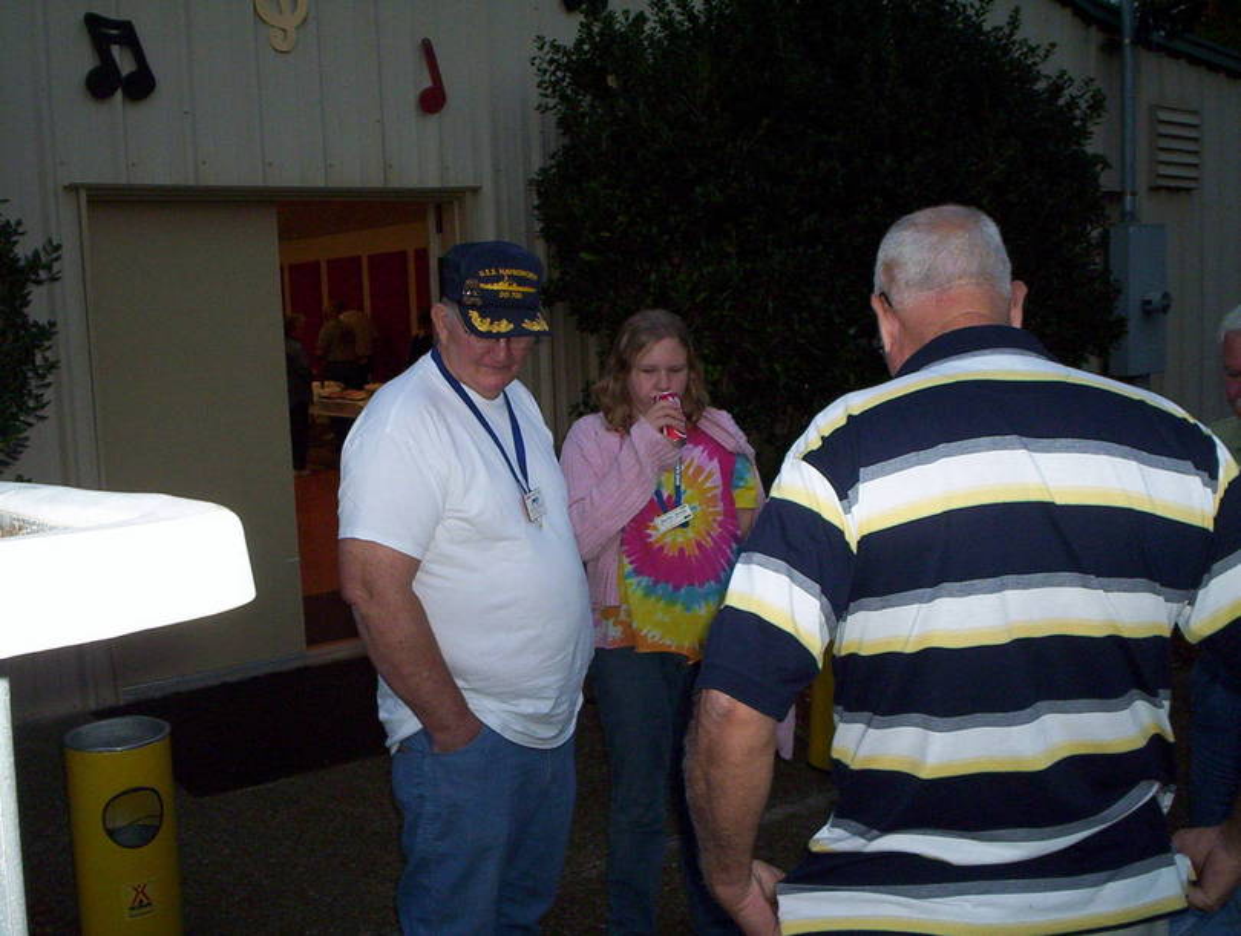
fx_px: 1365
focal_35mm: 38
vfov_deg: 37.8
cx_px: 620
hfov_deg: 48.9
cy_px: 468
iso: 140
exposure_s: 1/60
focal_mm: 4.99
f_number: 4.5
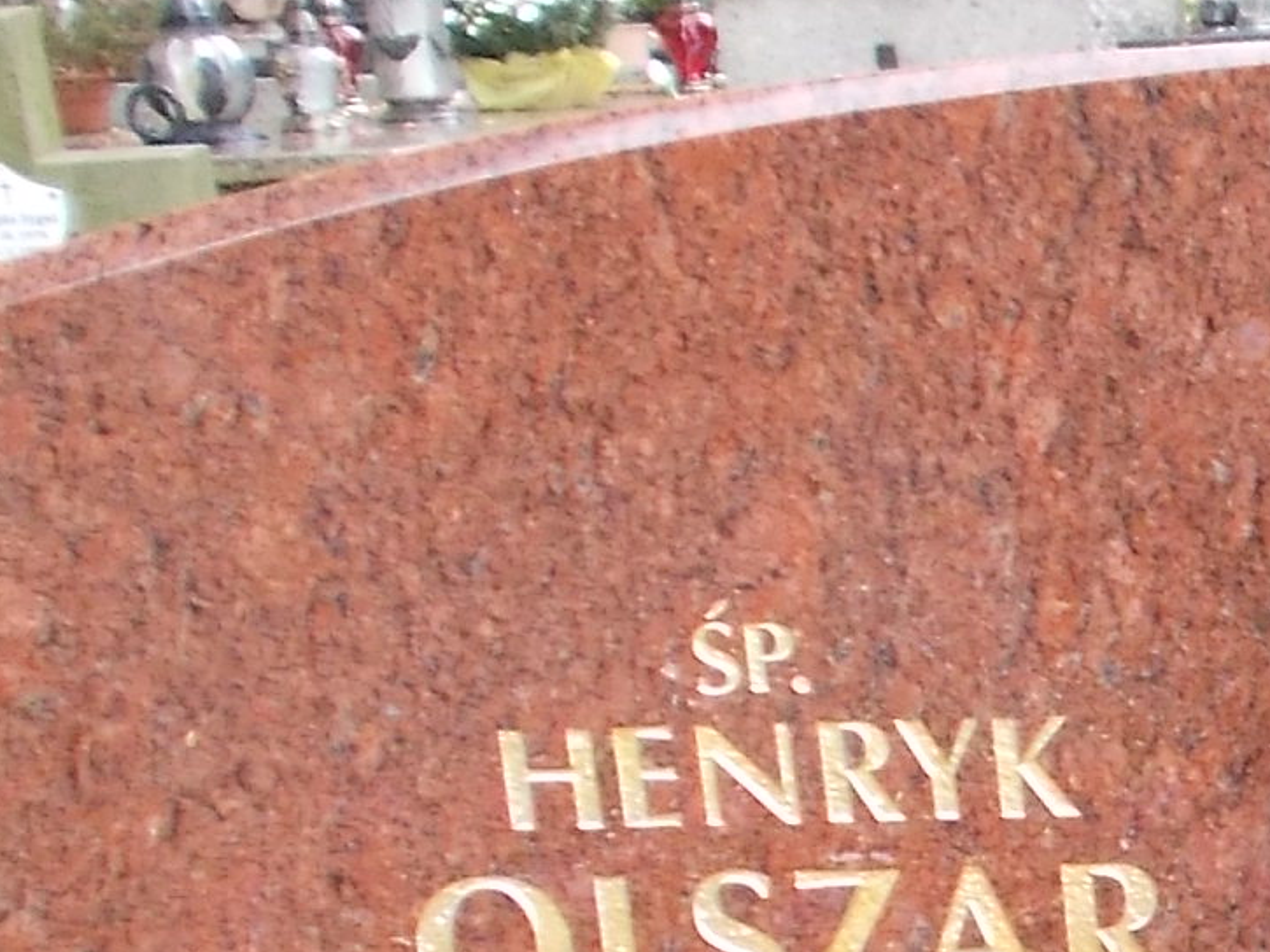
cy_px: 1127
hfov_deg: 14.5
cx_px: 2372
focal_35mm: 117
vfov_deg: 12.4
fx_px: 4293
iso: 200
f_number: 3.2
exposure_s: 1/25
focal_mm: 4.6
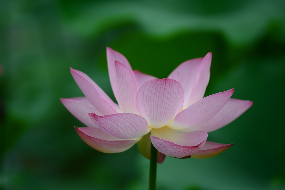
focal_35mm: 400
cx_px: 142
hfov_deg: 5.2
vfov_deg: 3.4
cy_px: 95
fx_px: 3165
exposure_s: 1/320
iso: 100
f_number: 5.6
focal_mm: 400
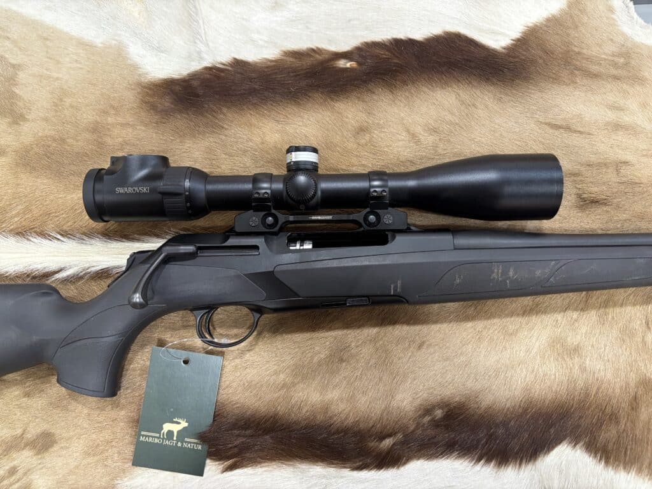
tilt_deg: -78.7
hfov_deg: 67.3
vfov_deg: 53.1
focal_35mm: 26
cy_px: 244
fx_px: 490
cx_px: 326
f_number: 1.6
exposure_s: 1/60
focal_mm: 5.96
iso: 200
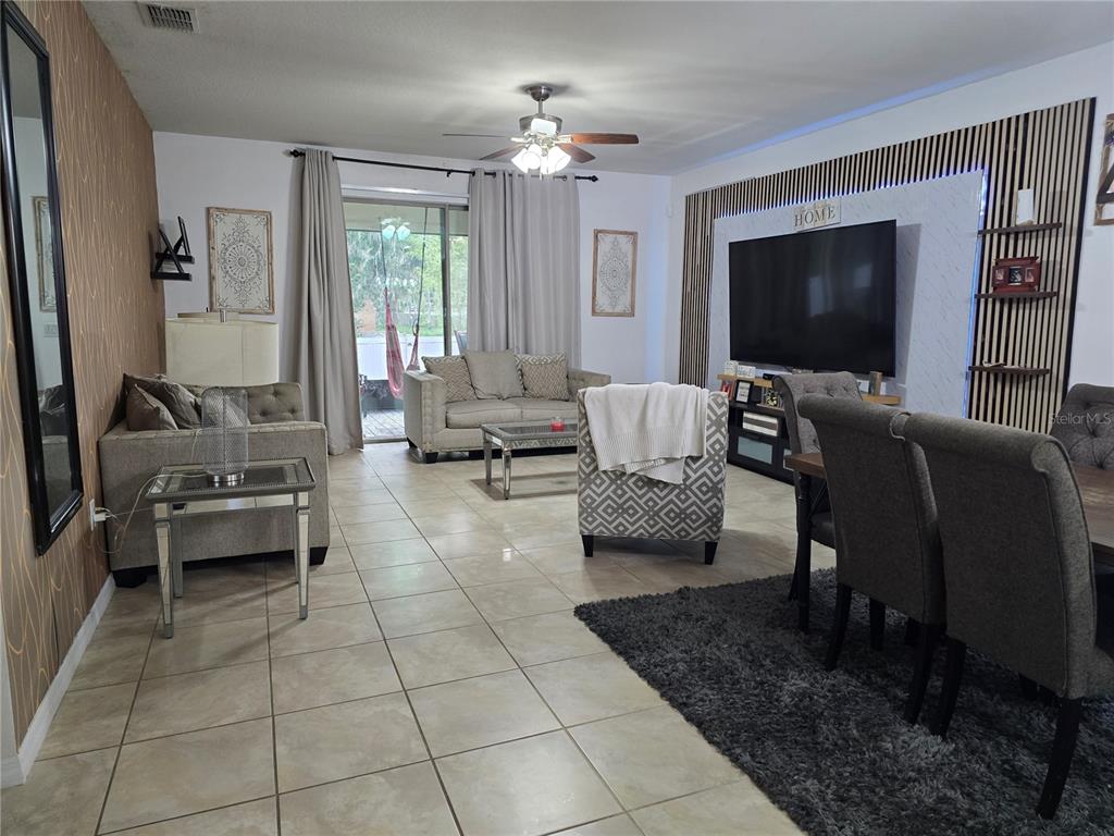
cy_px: 418
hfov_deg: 73.9
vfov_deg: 58.9
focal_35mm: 23
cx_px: 557
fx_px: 740
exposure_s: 1/120
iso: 500
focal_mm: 6.3
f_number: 1.7
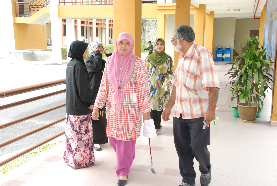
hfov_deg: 42.2
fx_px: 359
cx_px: 138
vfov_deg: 29.1
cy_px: 93
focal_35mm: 46
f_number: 9
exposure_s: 1/125
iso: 800
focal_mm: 31
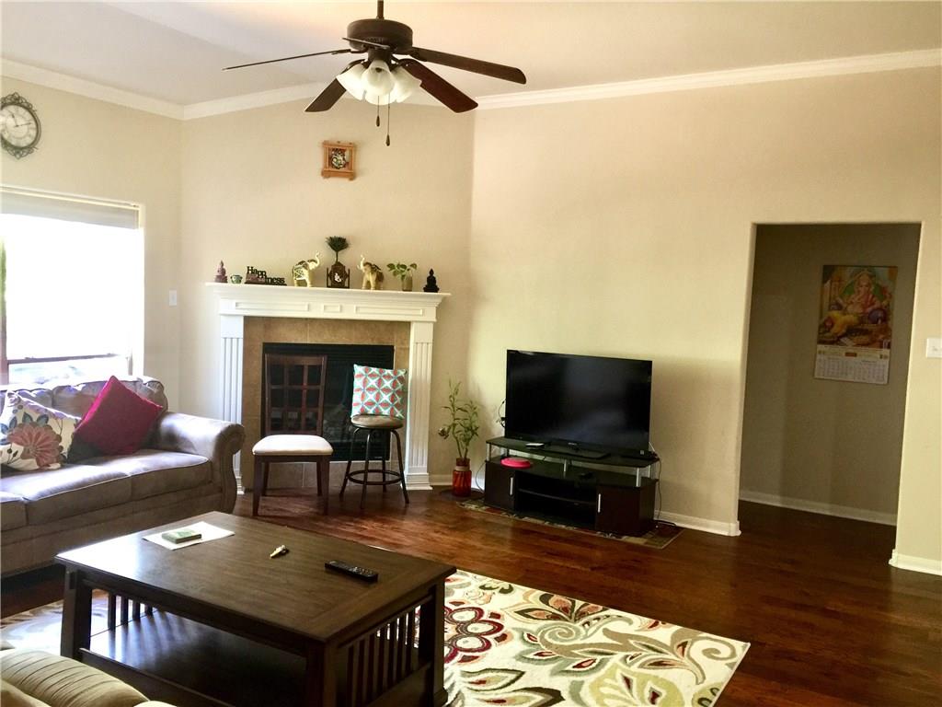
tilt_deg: -3.0
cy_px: 354
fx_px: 789
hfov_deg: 61.7
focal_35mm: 29
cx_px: 471
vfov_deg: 48.2
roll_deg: -3.5
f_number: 2.2
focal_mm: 4.15
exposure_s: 1/10
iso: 100
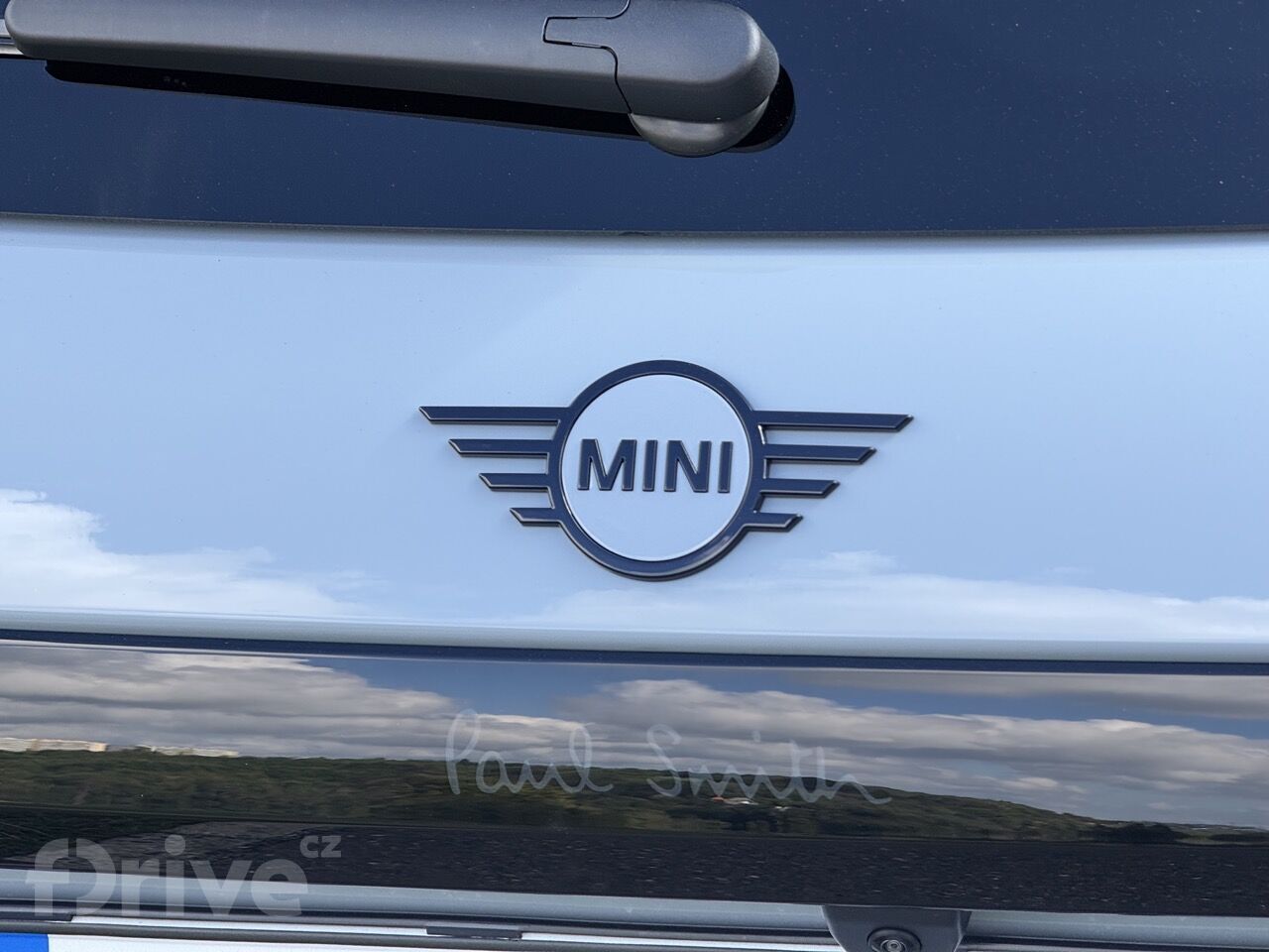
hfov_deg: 16.4
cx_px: 634
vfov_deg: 12.3
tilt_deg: -18.1
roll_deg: +2.5
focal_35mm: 120
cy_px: 476
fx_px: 4399
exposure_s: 1/266
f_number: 2.8
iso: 64
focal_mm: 15.66
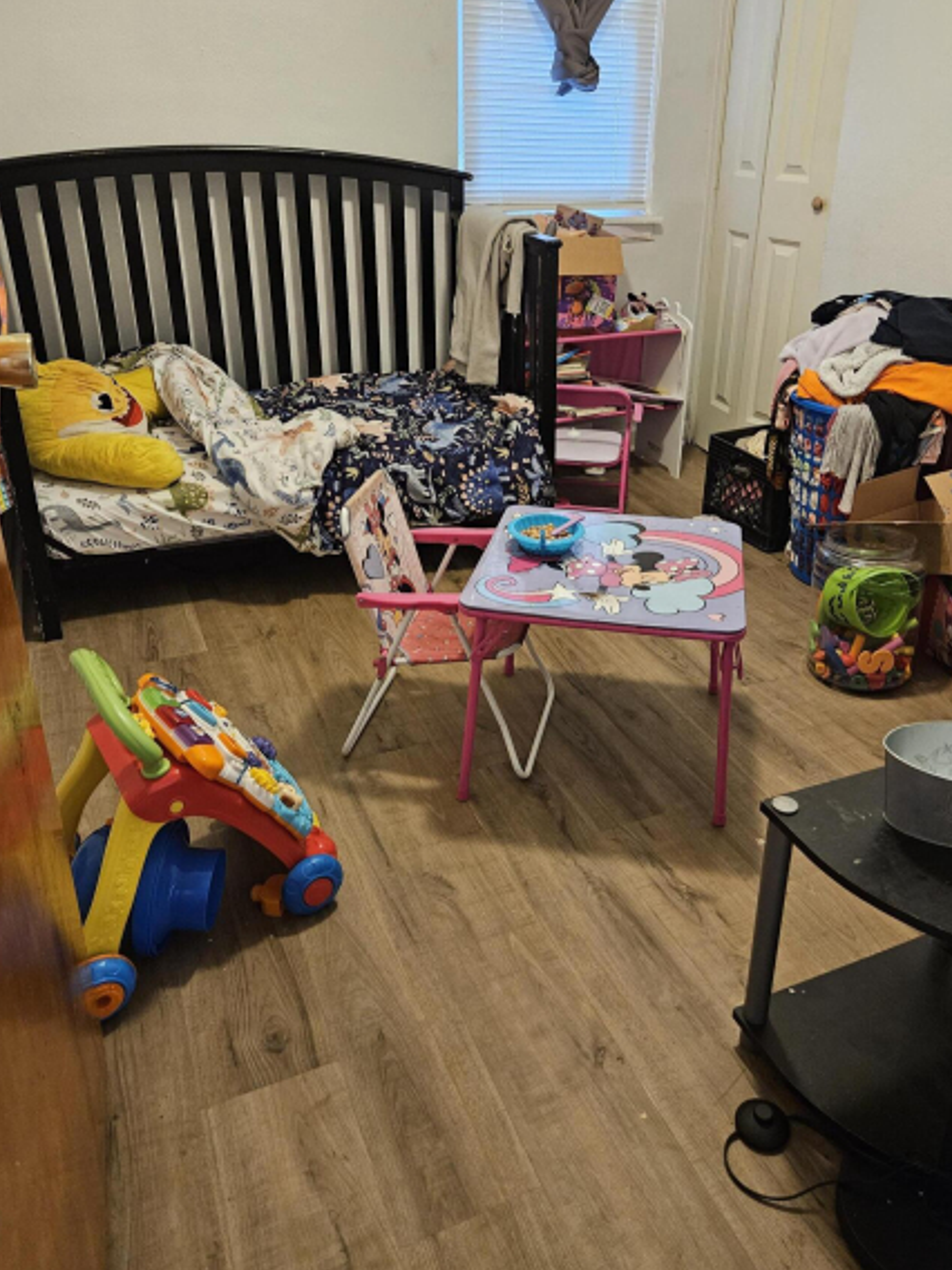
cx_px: 525
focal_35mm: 27
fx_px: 990
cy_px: 596
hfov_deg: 51.3
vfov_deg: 65.3
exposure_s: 1/40
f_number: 1.8
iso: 640
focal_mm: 5.4
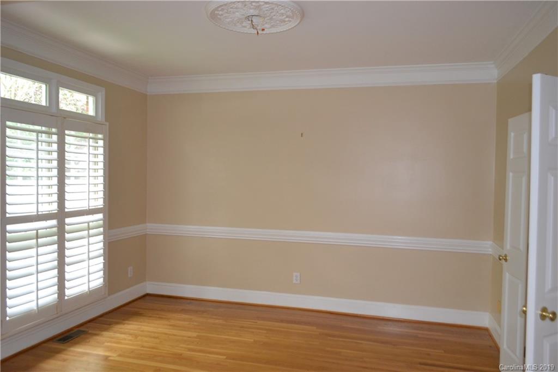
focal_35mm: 27
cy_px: 186
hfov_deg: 67.4
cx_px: 279
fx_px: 418
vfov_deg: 47.9
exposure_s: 1/60
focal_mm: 18
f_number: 3.5
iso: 1000
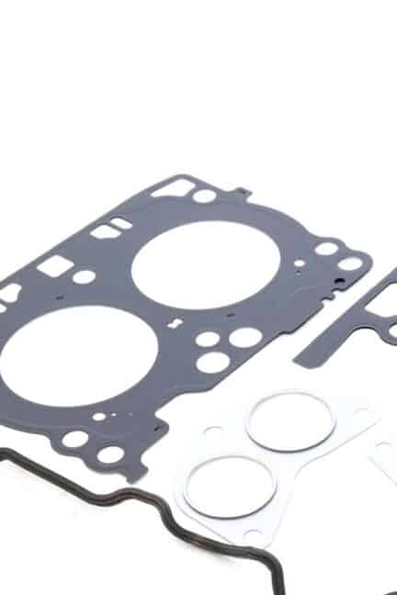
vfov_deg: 21.0
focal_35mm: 95
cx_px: 383
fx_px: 1571
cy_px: 533
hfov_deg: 14.2
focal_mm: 20
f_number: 5.6
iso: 400
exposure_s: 1/125
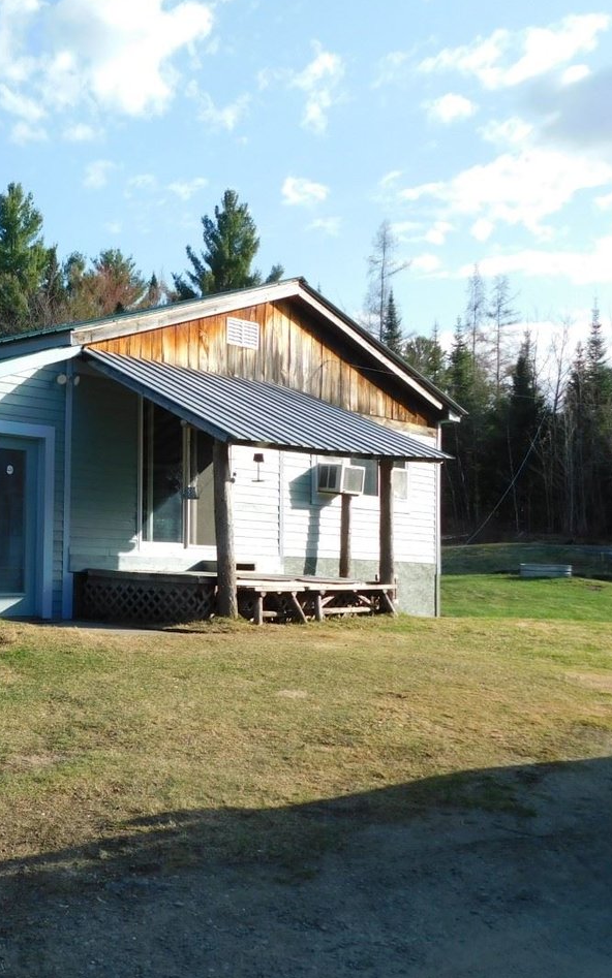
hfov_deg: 27.6
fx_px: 1147
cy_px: 486
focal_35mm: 43
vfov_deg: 46.2
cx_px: -44
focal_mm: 5.3
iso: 125
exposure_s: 1/640
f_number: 3.2
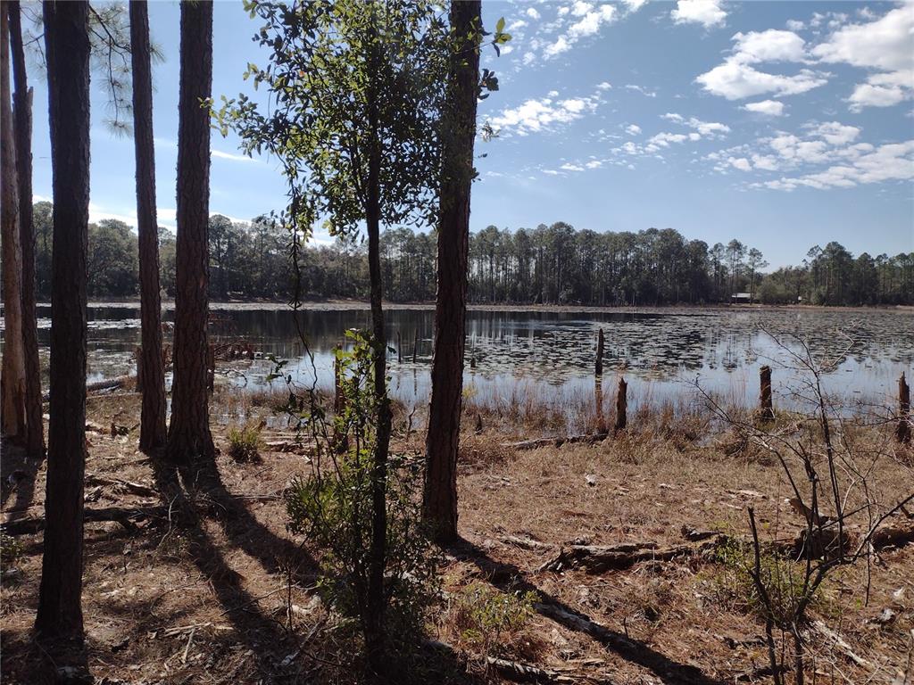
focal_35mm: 27
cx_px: 457
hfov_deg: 65.3
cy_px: 342
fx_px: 713
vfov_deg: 51.4
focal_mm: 4.71
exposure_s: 1/3726
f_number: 1.7
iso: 100
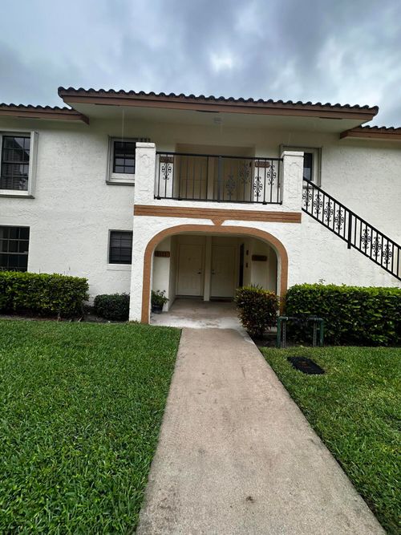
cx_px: 200
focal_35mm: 14
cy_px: 268
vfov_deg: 102.1
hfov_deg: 85.7
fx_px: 216
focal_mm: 2.22
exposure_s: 1/137
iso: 40
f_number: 2.2
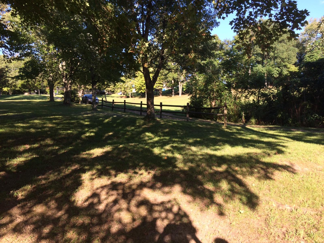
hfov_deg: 61.7
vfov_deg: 48.2
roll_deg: +2.1
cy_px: 122
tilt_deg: -1.1
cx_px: 162
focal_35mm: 29
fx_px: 271
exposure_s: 1/488
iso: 32
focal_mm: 4.15
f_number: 2.2
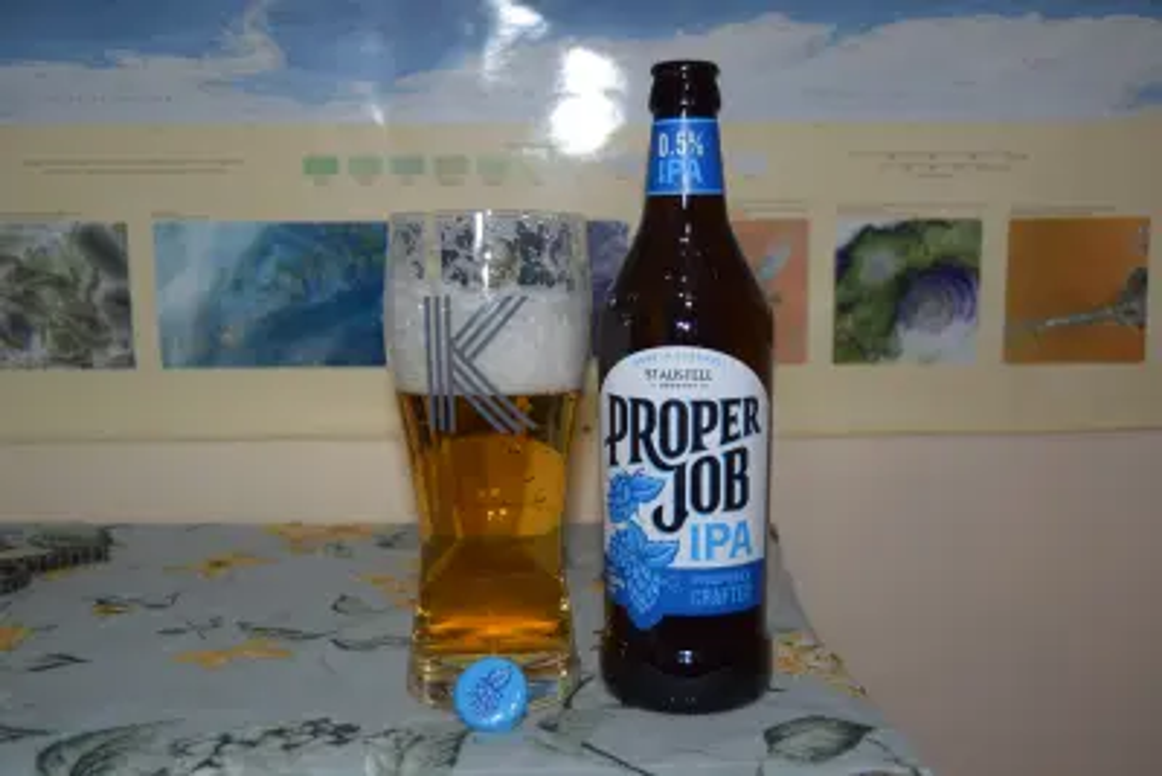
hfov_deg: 49.5
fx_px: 1259
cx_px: 581
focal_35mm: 39
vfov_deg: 34.2
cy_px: 388
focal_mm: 26
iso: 250
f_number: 4
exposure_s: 1/80
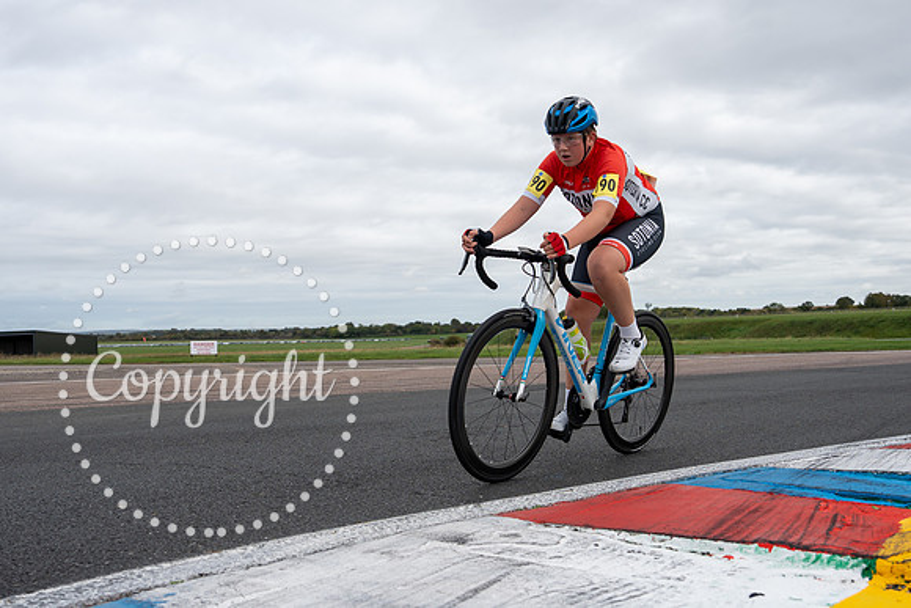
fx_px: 884
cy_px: 341
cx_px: 473
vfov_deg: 37.9
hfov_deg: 54.5
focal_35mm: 35
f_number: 3.5
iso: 100
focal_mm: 24
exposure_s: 1/1000
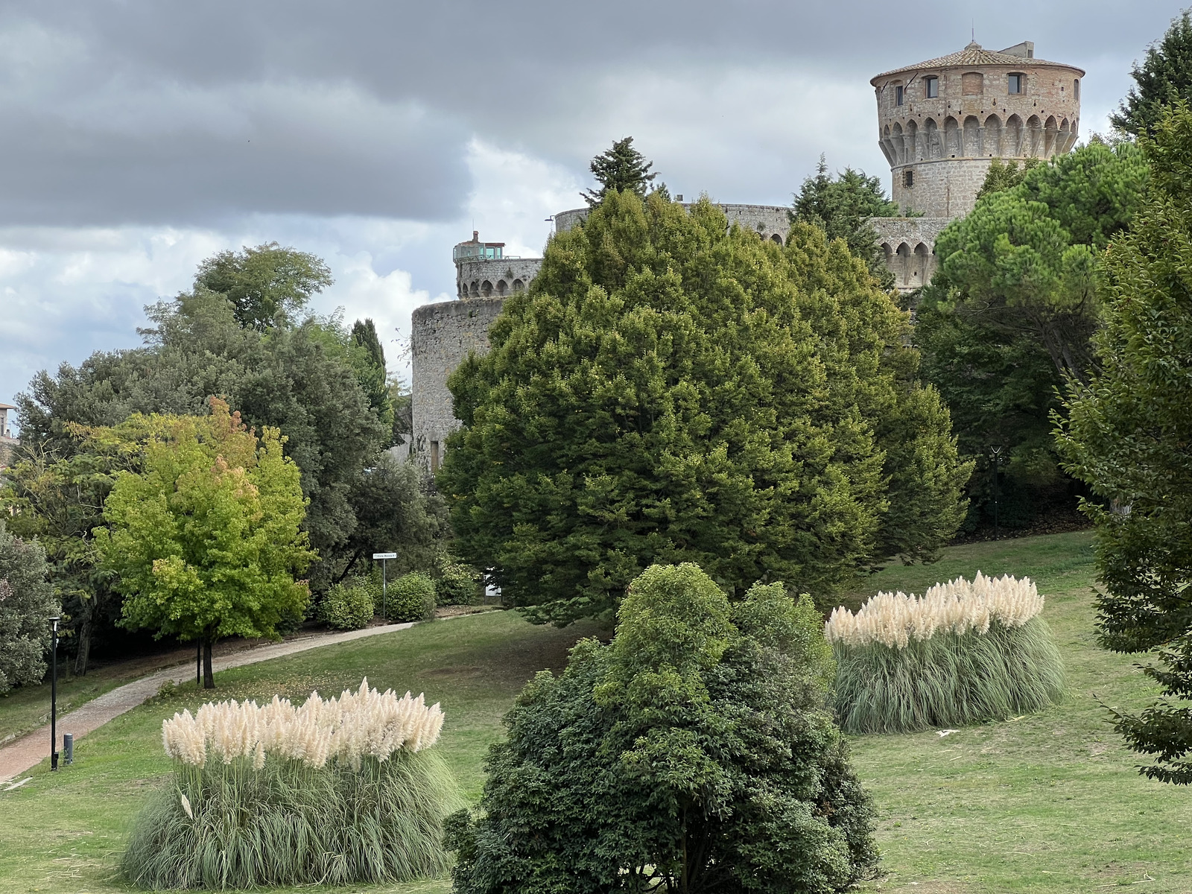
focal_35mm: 77
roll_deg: +0.2
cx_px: 596
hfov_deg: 25.3
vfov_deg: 19.1
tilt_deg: +1.1
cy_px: 447
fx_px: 2651
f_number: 2.8
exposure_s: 1/536
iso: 32
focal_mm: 9
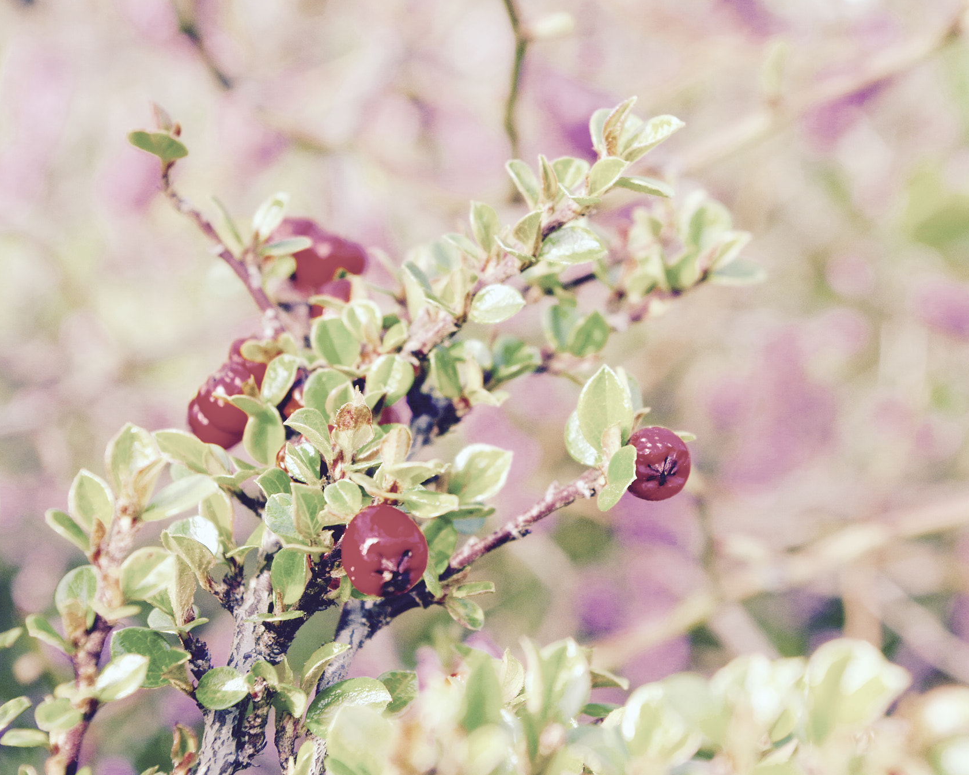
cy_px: 388
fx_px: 2093
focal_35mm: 73
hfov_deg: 26.0
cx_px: 569
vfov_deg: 21.0
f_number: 7.1
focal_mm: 42.5
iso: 320
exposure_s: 1/200
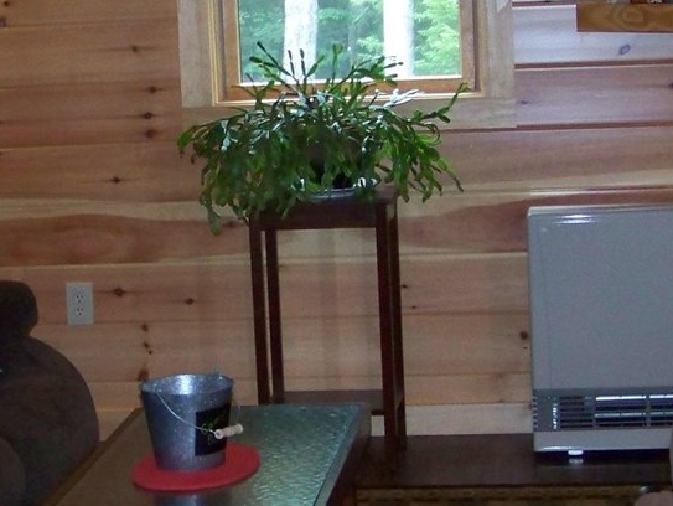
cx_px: 244
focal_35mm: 106
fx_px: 2062
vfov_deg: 14.0
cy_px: 247
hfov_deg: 18.5
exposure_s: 1/30
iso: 200
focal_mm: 5.85
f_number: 2.8
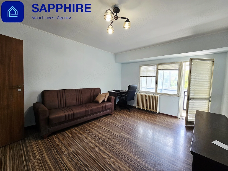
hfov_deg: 106.2
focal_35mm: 13
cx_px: 114
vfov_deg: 89.9
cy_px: 86
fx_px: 86
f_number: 2.2
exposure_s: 1/101
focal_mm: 2.2
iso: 100
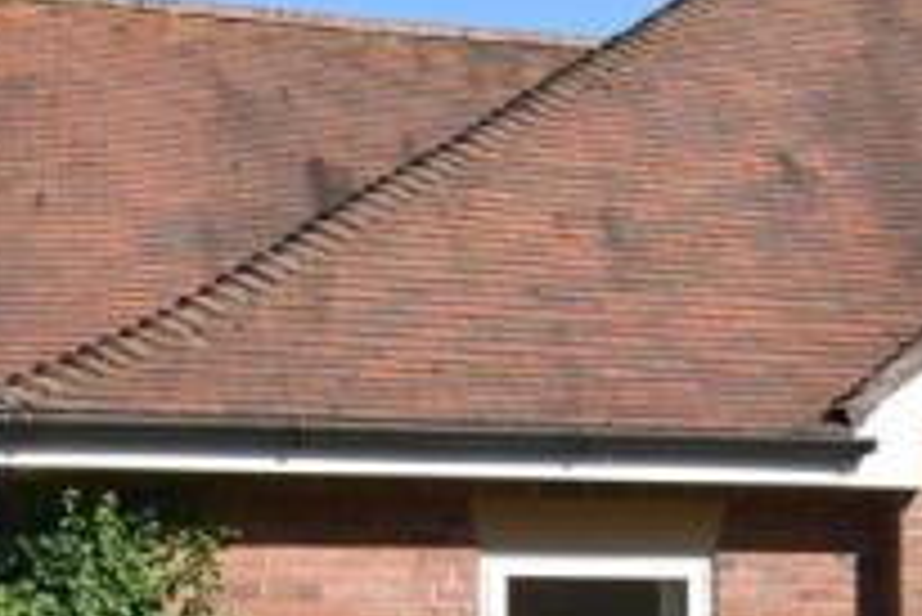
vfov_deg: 14.1
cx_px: 933
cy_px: 569
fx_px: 2460
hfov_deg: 20.5
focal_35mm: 96
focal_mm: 20
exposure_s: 1/200
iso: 100
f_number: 9
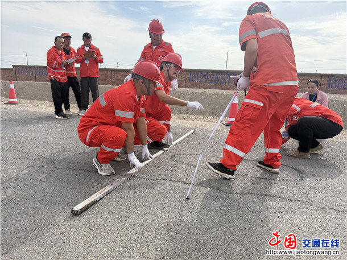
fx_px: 240
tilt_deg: -12.3
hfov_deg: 71.6
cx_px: 174
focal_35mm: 24
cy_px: 130
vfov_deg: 56.8
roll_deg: -4.1
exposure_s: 1/4673
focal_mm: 6.76
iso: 100
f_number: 1.78
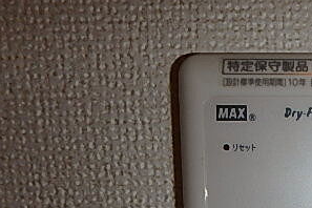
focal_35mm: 47
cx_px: 335
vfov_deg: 25.6
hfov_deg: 36.2
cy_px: 251
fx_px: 407
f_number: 6
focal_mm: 3.7
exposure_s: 1/30
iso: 125
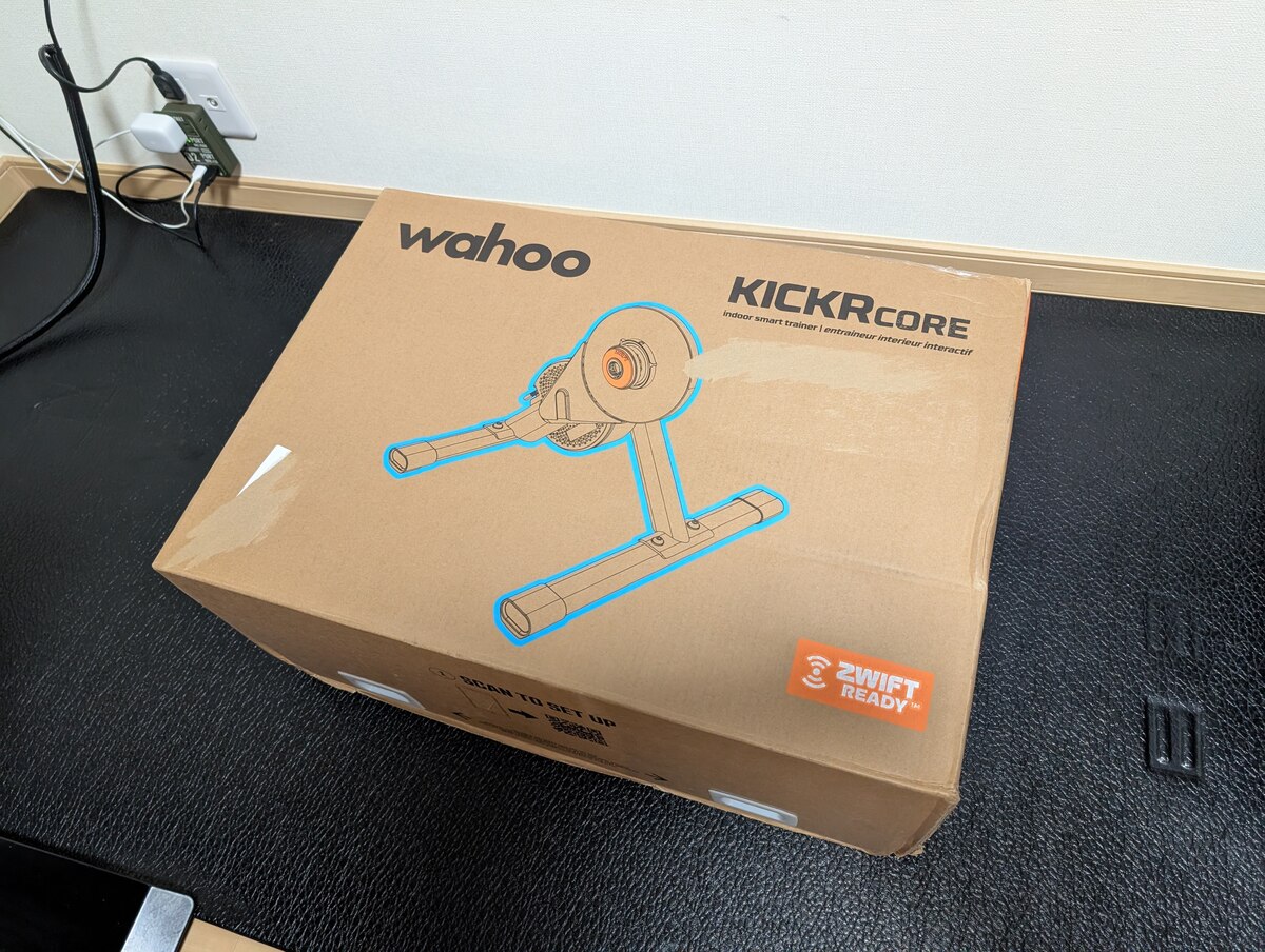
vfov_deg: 57.0
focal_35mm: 24
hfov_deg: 71.5
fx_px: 878
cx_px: 632
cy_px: 476
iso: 1062
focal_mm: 6.9
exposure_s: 1/101
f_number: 1.68
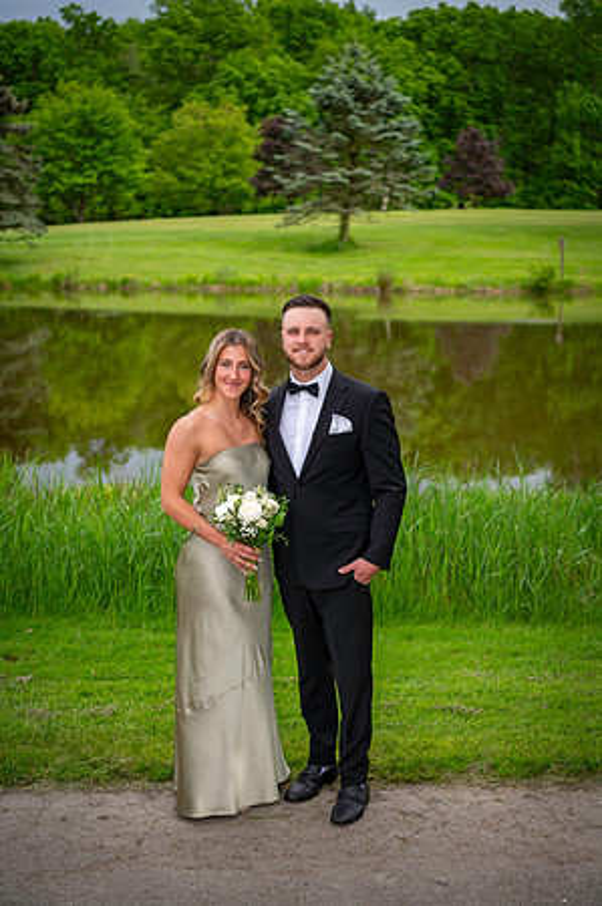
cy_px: 453
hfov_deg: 26.9
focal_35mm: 50
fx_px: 1257
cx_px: 301
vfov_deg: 39.6
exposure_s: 1/3200
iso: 400
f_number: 3.2
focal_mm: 50
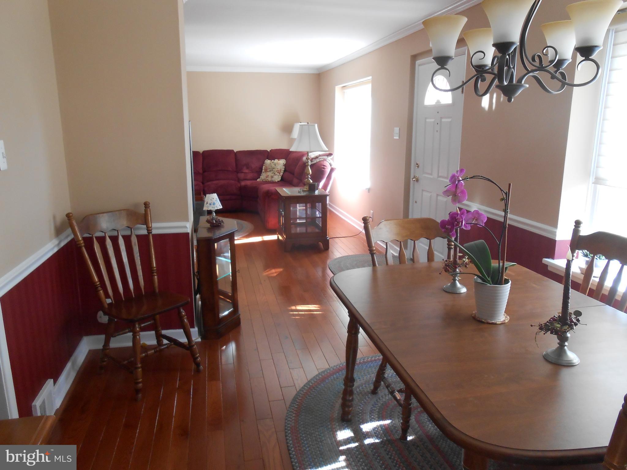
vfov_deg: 53.1
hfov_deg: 67.3
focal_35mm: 26
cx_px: 314
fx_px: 471
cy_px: 235
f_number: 3.5
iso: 200
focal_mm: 4.6
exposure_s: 1/30
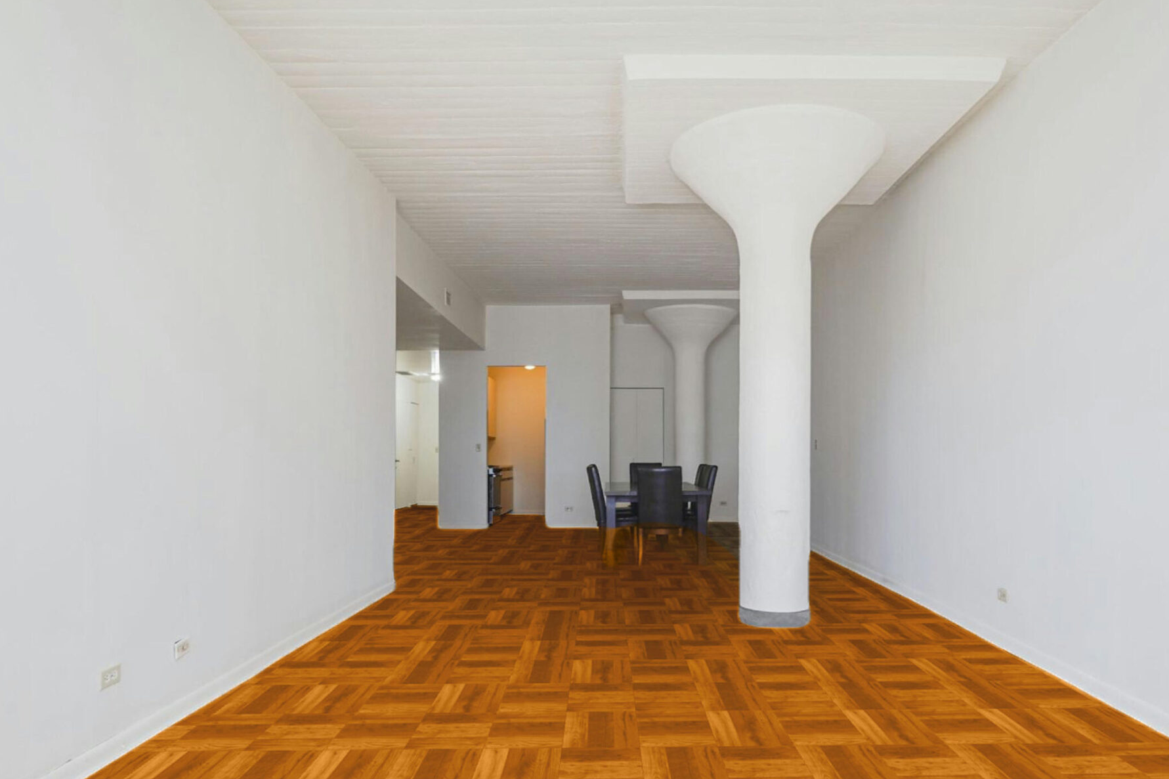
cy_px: 447
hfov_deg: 76.0
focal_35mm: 23
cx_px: 622
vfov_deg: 54.9
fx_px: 747
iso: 125
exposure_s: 1/30
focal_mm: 16
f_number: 4
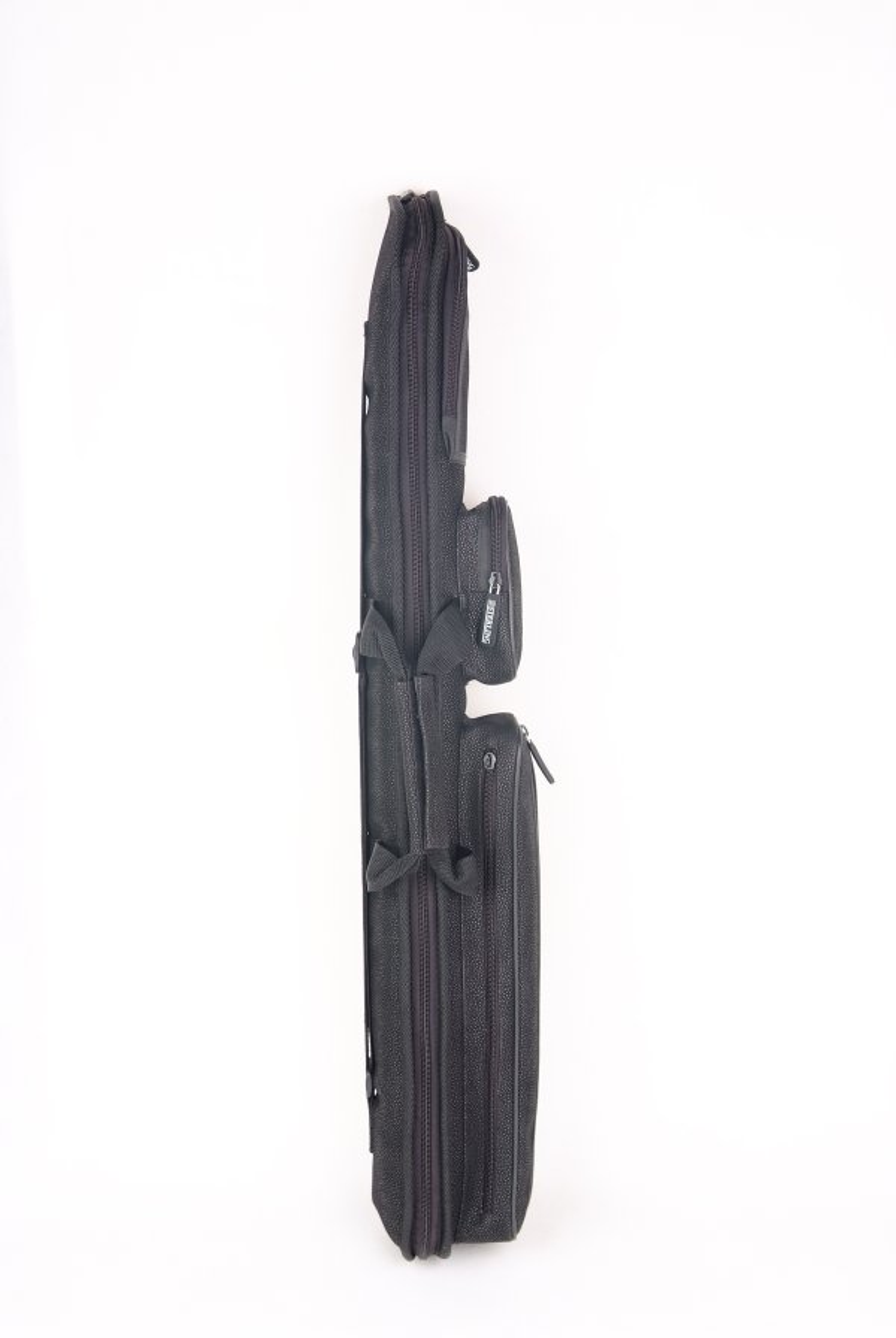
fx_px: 2121
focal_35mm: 57
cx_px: 448
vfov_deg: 35.0
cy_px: 669
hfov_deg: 23.9
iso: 100
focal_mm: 38
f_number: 7.1
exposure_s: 1/125
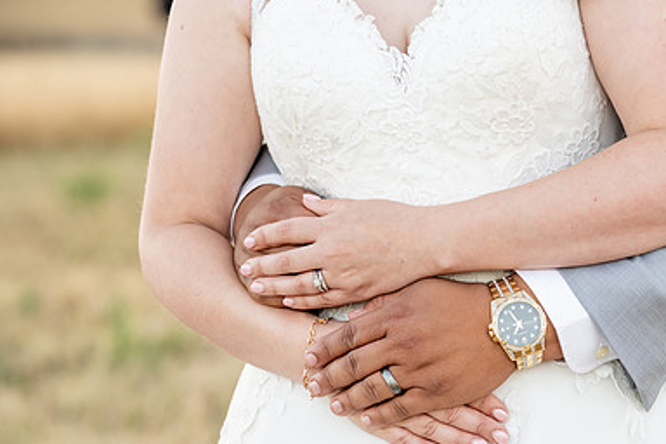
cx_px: 470
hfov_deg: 12.4
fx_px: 3071
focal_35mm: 166
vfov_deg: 8.3
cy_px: 287
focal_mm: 110
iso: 1000
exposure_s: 1/400
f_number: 4.5
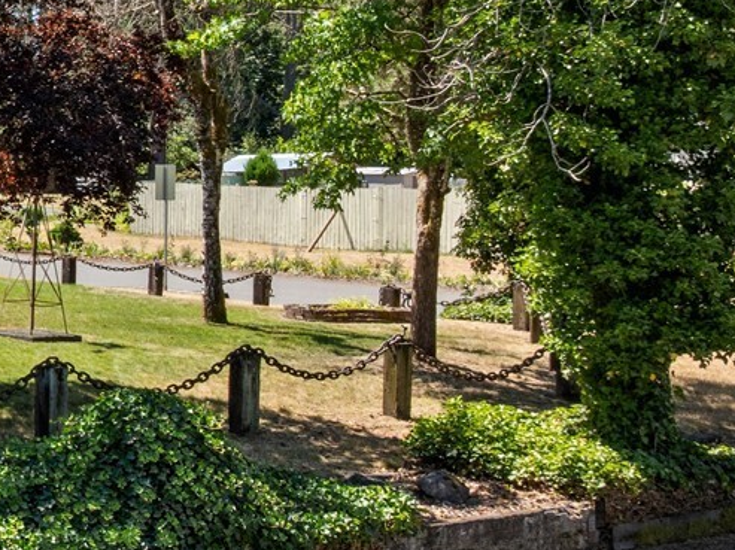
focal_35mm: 78
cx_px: -405
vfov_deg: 18.8
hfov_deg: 20.8
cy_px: 142
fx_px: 1655
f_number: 7.1
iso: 100
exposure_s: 1/120
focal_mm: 12.29
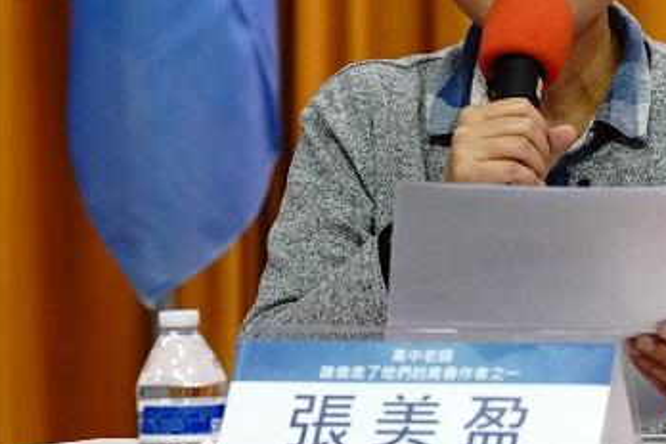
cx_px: 381
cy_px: 100
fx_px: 4181
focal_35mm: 226
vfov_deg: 6.1
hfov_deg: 9.1
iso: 3200
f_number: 5
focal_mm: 123
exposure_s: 1/125
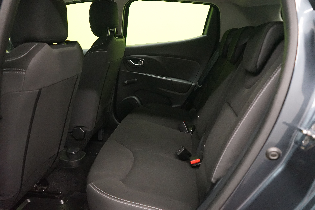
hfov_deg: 65.5
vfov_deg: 46.4
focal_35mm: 28
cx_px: 158
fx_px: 245
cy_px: 105
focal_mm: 28
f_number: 3.5
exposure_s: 1/50
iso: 6400
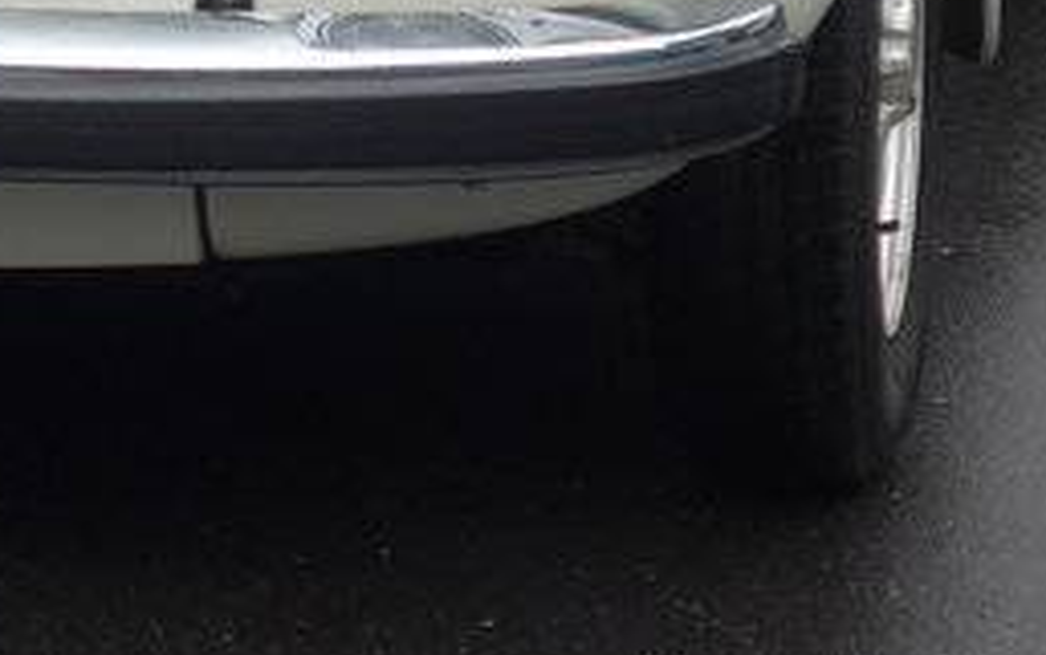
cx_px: -354
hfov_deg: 8.0
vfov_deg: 5.1
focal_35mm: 257
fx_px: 7331
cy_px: -513
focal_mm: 10.7
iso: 80
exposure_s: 1/400
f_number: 3.3
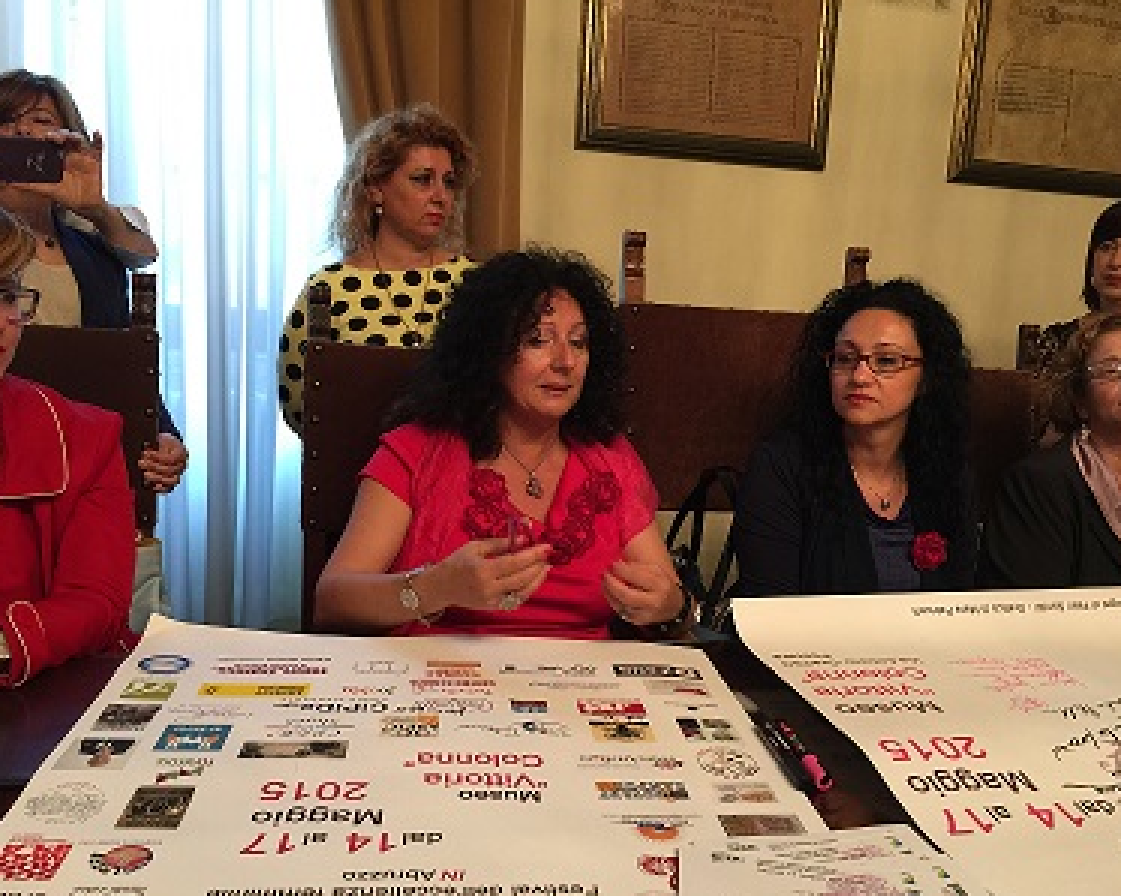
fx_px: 1028
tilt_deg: -8.7
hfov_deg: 57.2
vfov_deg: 47.1
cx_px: 571
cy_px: 457
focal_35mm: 31
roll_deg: -3.5
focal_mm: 4.15
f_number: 2.2
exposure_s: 1/15
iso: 64
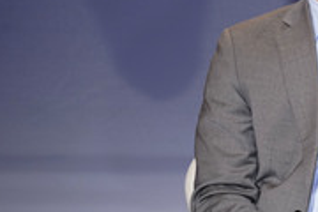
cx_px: 365
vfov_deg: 11.1
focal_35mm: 123
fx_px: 1086
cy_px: 87
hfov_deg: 16.1
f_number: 5
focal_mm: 49
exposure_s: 1/125
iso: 2000
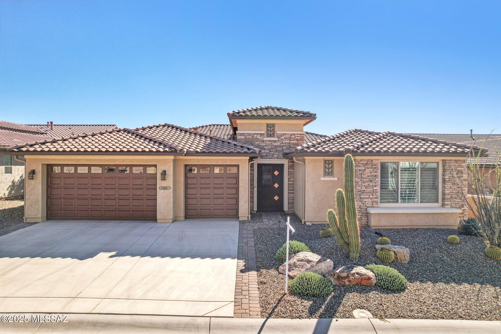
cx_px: 250
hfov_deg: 78.6
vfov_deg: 57.2
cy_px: 167
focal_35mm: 22
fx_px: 306
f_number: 2.8
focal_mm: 8.4
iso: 100
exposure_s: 1/200
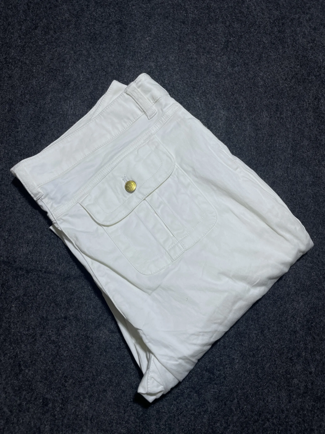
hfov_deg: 53.1
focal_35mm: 26
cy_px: 217
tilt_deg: -53.9
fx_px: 325
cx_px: 162
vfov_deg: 67.3
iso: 32
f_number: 1.6
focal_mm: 4.2
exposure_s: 1/194
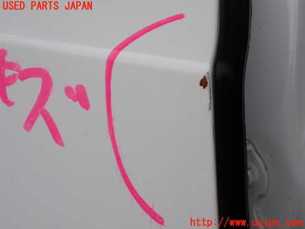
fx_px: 476
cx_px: 152
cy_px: 114
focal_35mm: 54
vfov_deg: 27.0
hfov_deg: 35.5
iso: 100
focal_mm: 9.65
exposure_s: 1/200
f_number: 4.5
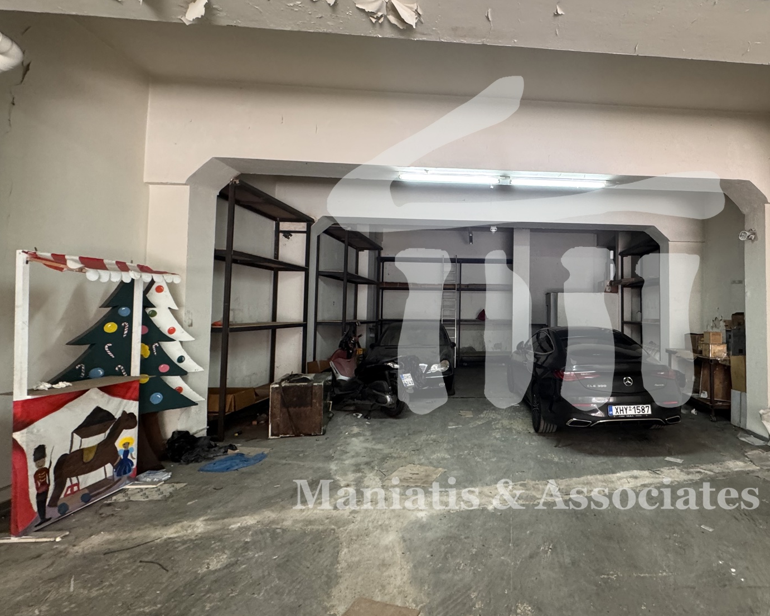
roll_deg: -0.5
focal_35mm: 19
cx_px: 524
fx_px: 433
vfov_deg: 70.8
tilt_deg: +2.7
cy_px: 293
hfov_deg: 80.0
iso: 320
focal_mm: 2.22
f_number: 2.2
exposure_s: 1/50
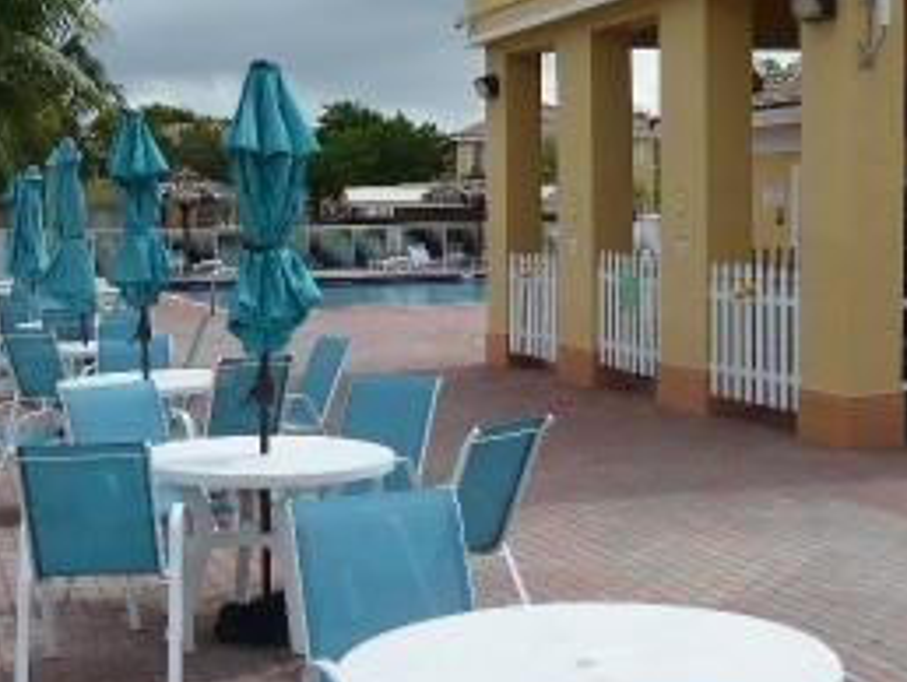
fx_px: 1626
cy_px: 334
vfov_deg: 23.7
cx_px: 352
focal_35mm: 62
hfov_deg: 31.1
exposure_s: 1/800
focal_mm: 4.3
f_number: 3.3
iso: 80
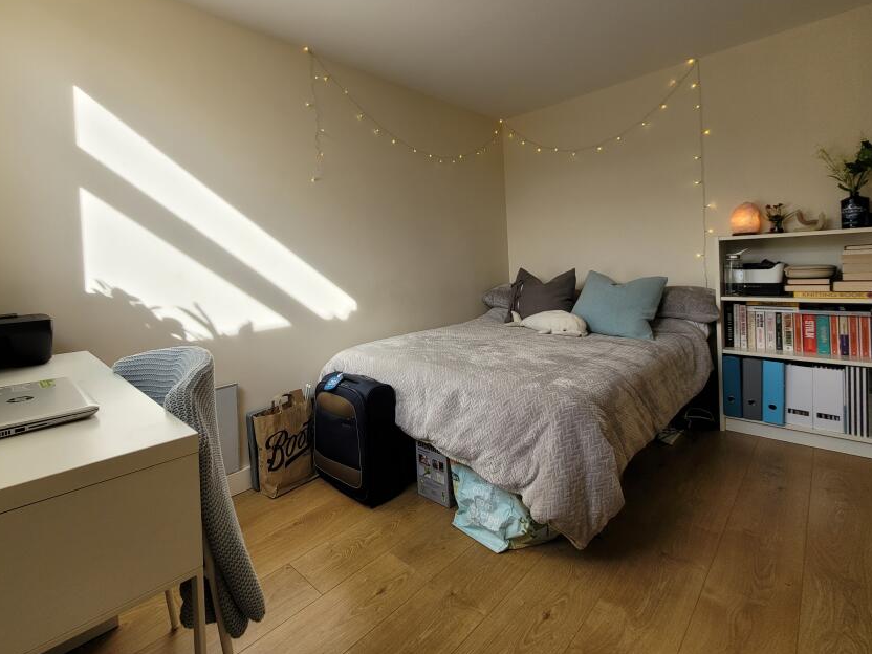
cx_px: 357
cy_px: 271
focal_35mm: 16
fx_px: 403
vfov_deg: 77.5
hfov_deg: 93.5
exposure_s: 1/134
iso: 40
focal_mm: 1.74
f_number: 2.2
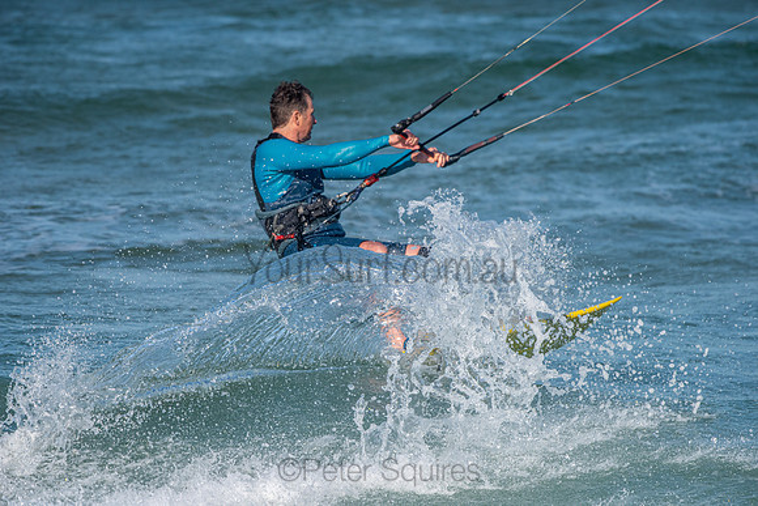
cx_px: 379
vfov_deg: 3.8
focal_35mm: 360
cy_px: 253
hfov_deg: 5.7
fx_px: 7581
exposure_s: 1/4000
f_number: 5.6
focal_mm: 360
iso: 640
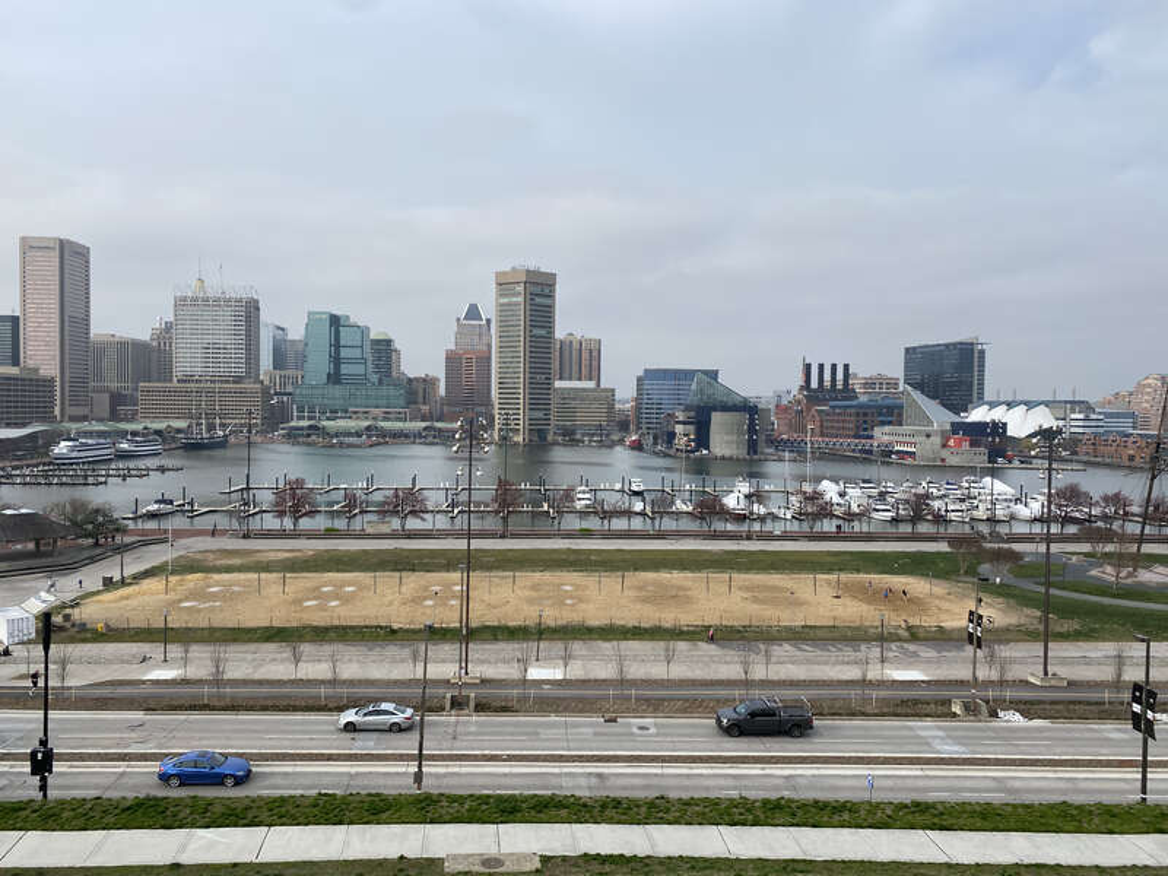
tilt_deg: -2.2
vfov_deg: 53.1
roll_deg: -0.1
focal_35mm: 26
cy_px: 438
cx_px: 584
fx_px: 877
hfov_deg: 67.3
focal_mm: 4.25
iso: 32
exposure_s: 1/4000
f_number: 1.8
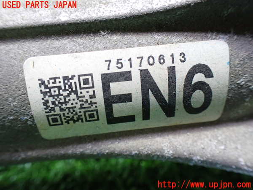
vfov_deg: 46.8
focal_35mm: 30
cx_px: 126
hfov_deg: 60.0
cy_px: 95
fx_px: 219
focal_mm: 5.4
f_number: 2.3
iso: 800
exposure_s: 1/30
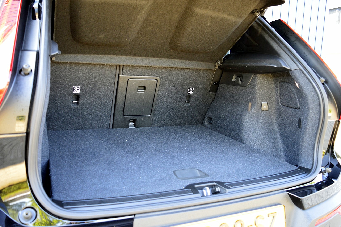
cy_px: 114
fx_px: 284
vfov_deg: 43.5
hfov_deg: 62.0
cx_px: 170
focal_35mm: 30
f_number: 3.8
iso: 800
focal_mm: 20
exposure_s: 1/50
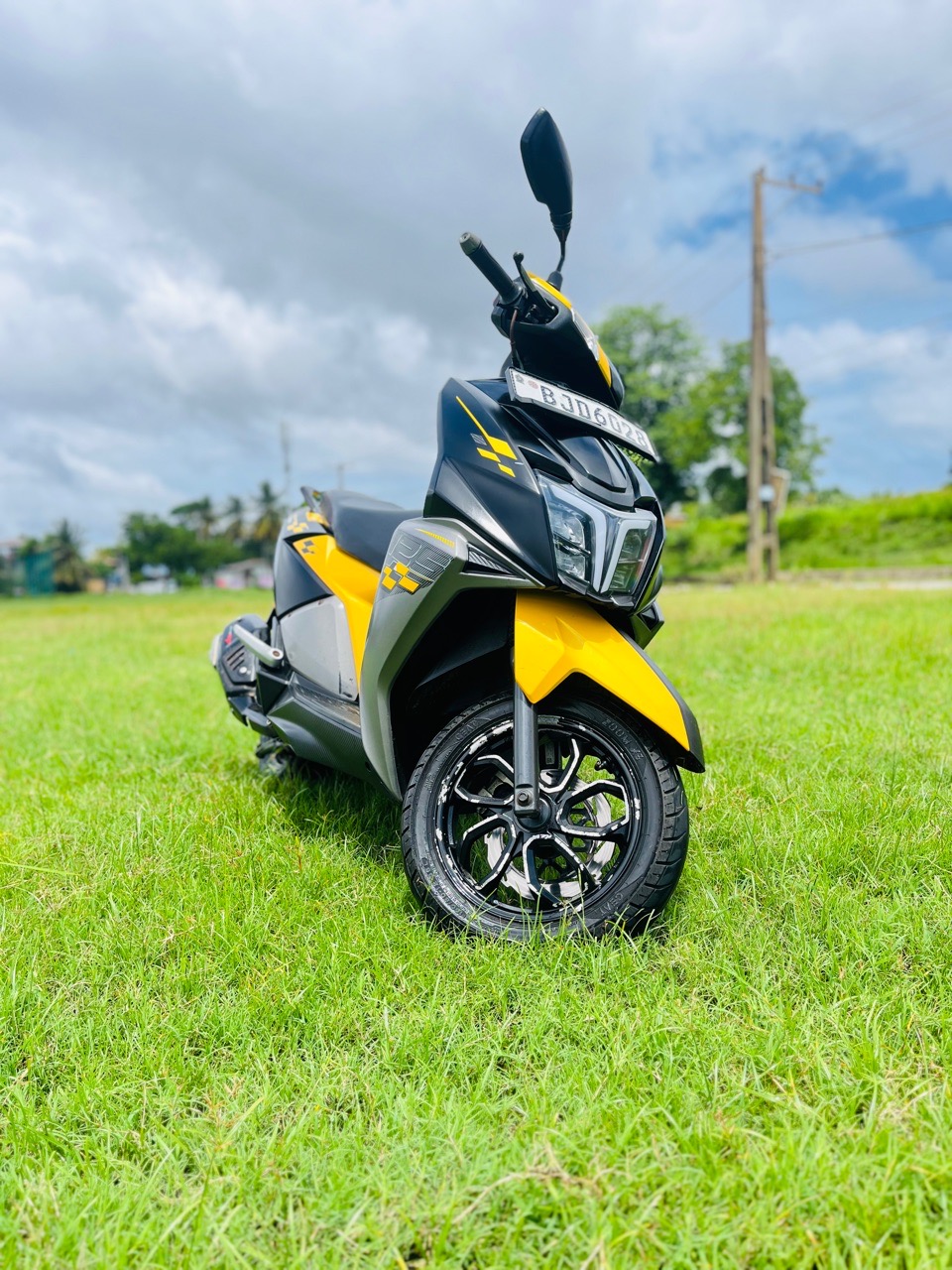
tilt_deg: -3.8
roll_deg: +3.0
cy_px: 635
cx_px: 476
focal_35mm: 26
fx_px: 953
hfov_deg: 53.1
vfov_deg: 67.3
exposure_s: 1/1325
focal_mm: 5.1
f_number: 1.6
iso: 50
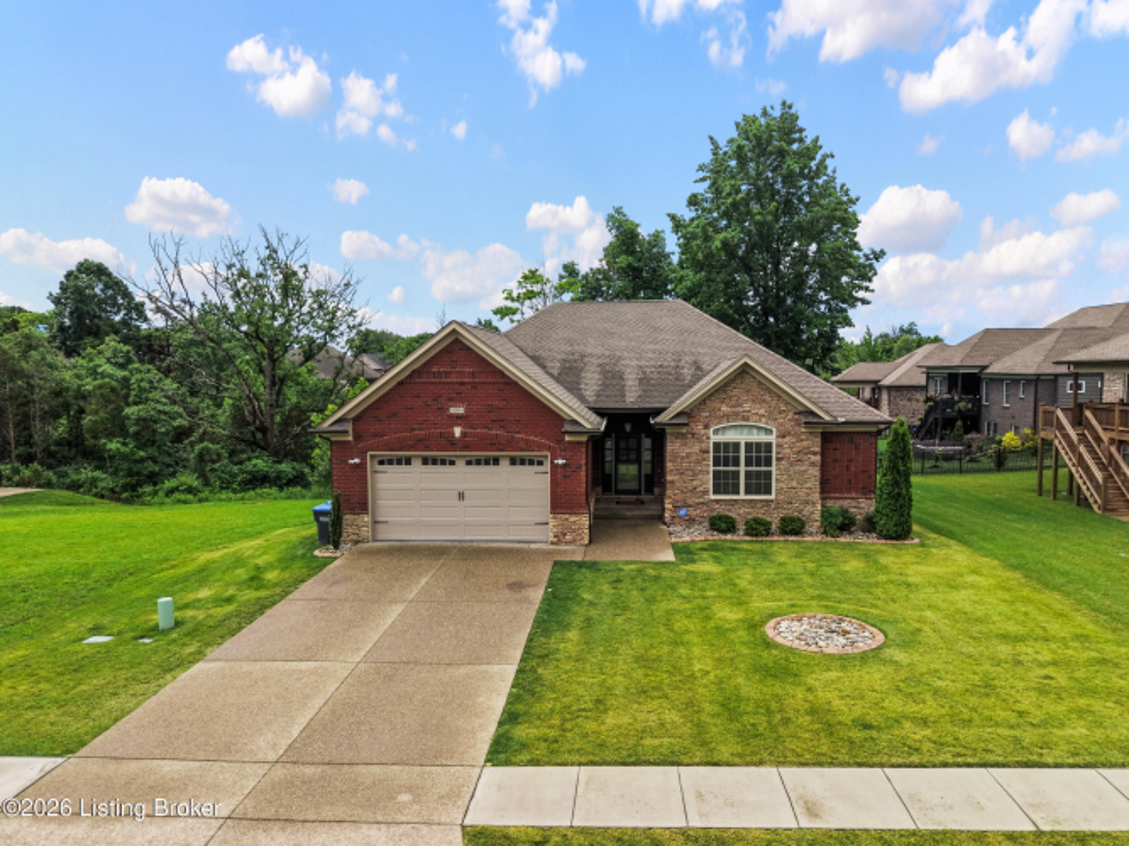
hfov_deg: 71.6
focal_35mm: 24
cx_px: 564
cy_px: 423
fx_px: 783
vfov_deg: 56.8
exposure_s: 1/6400
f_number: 1.8
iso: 310
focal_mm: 8.67
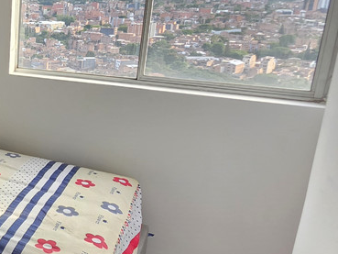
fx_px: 371
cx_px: -105
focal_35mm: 38
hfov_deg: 34.2
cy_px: 96
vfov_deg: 37.5
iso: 100
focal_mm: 2.2
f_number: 1.9
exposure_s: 1/120
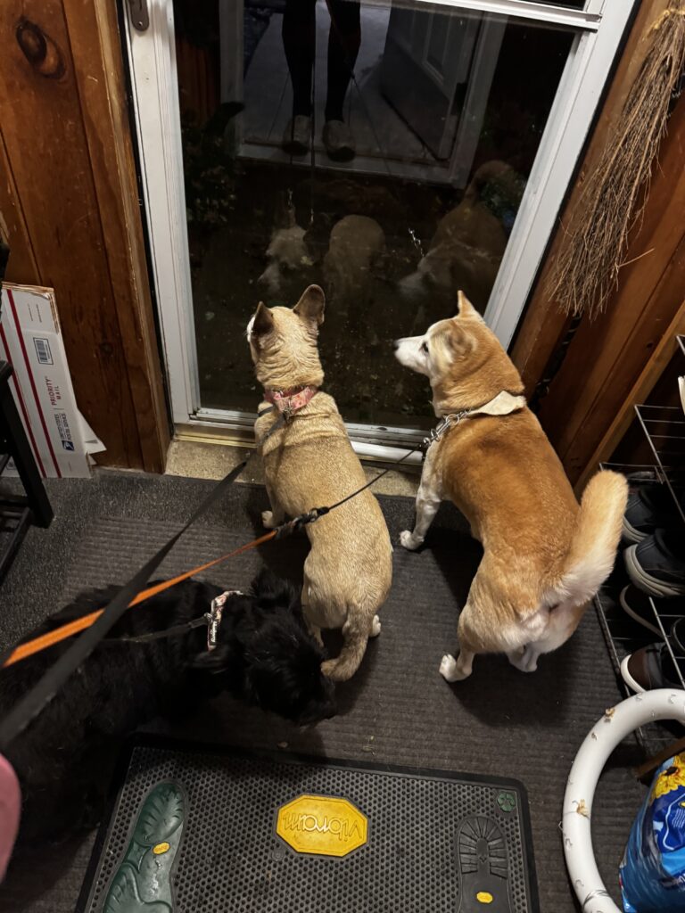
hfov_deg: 56.8
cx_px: 342
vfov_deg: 71.6
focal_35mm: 24
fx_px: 633
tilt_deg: -46.7
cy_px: 456
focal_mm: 6.76
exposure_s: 1/30
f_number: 1.78
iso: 800
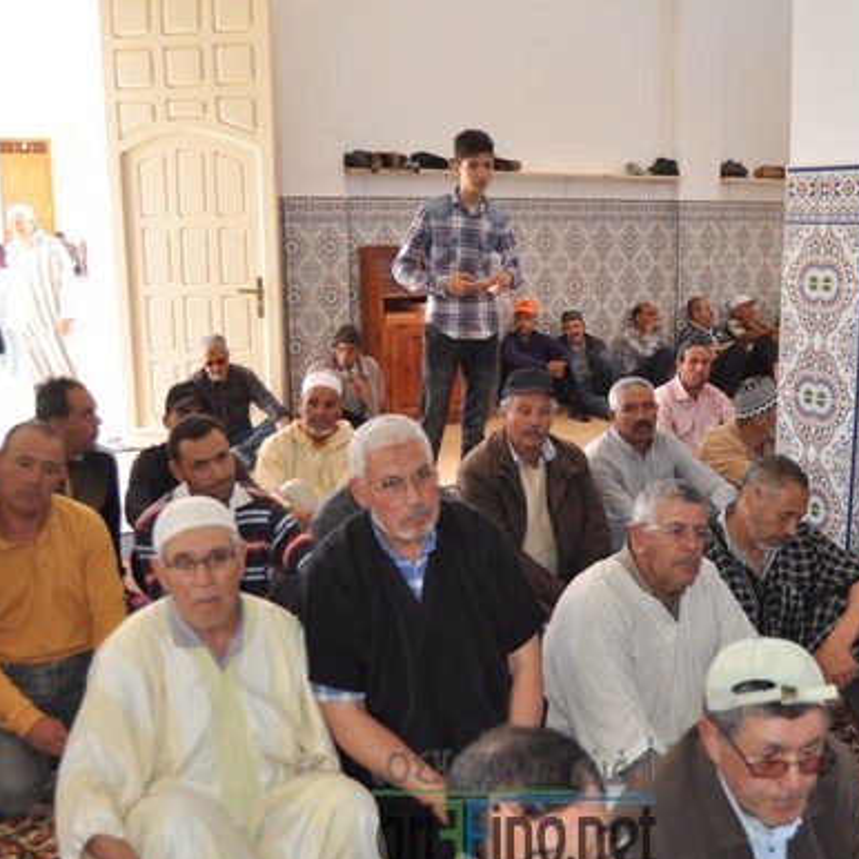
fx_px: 1067
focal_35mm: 38
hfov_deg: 43.6
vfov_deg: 43.8
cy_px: 453
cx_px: 514
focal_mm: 18
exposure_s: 1/125
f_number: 3.5
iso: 450
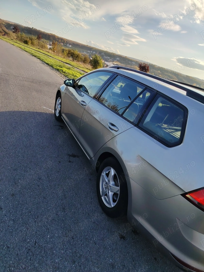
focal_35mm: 24
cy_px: 136
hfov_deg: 56.8
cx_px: 102
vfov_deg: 71.6
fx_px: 189
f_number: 1.75
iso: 100
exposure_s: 1/536
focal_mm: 5.25
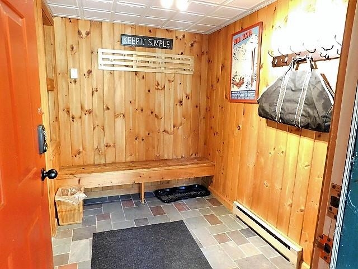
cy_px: 134
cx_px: 179
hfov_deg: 73.9
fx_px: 238
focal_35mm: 23
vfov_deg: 58.9
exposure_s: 1/8
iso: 800
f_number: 3
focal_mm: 4
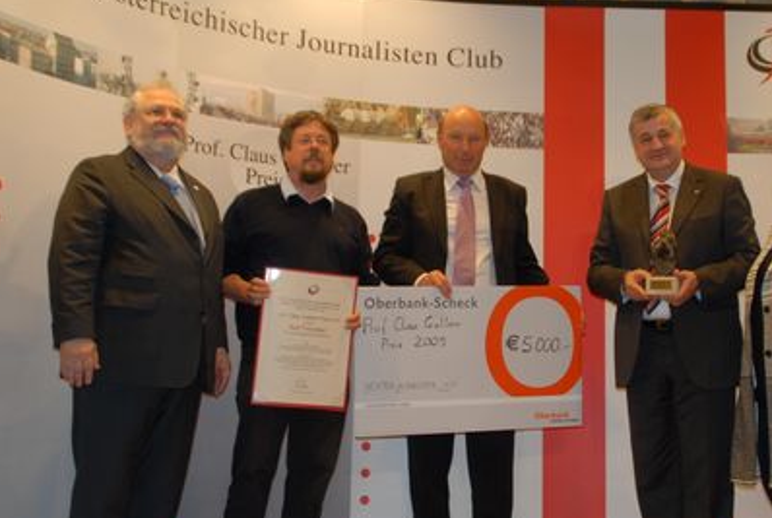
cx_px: 464
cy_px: 259
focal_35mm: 54
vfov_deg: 25.2
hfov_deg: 36.7
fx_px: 1160
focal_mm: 28
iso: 200
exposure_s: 1/60
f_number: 4
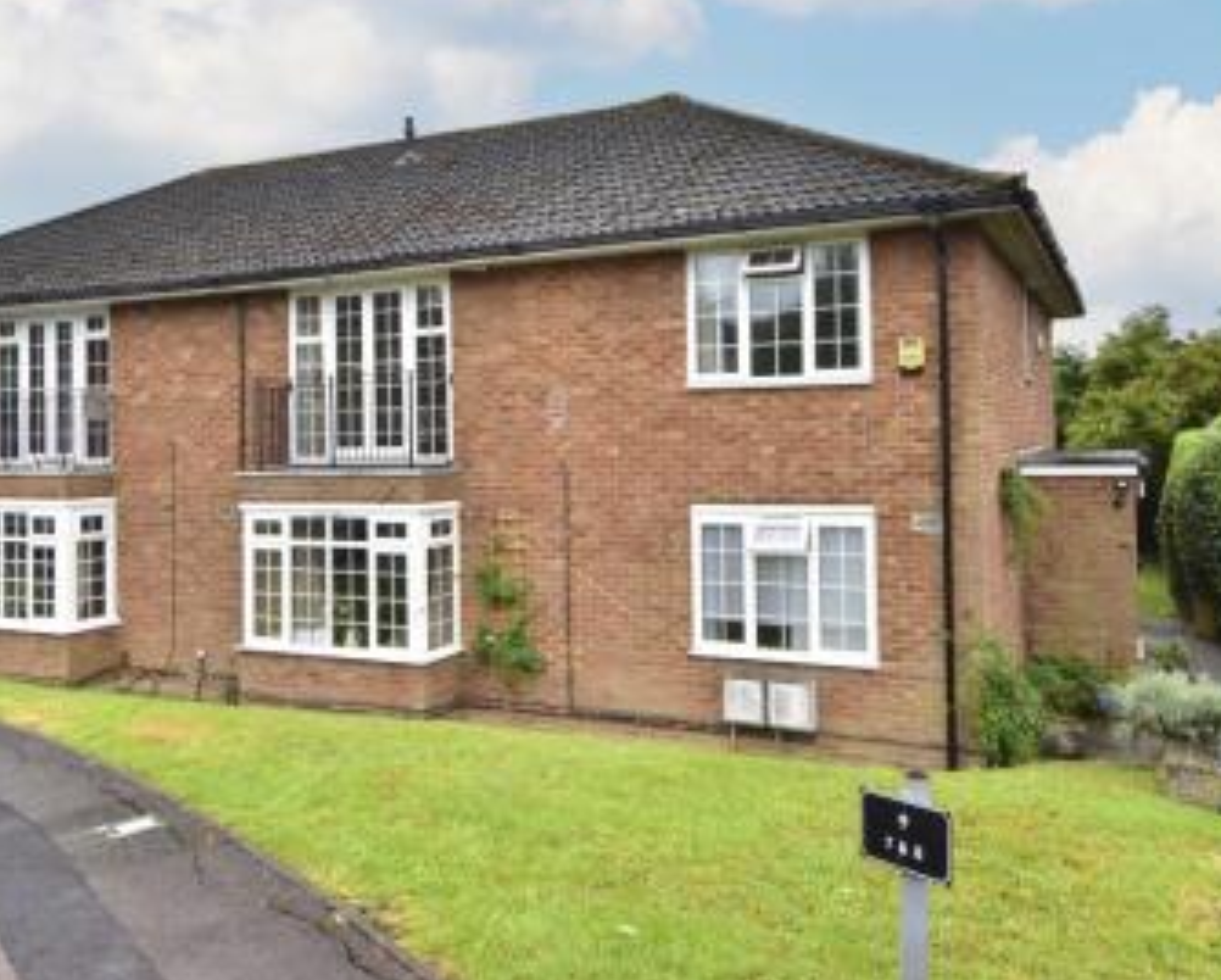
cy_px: 411
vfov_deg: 51.4
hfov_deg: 62.1
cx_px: 620
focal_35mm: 28
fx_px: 1013
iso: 640
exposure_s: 1/250
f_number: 8
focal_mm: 14
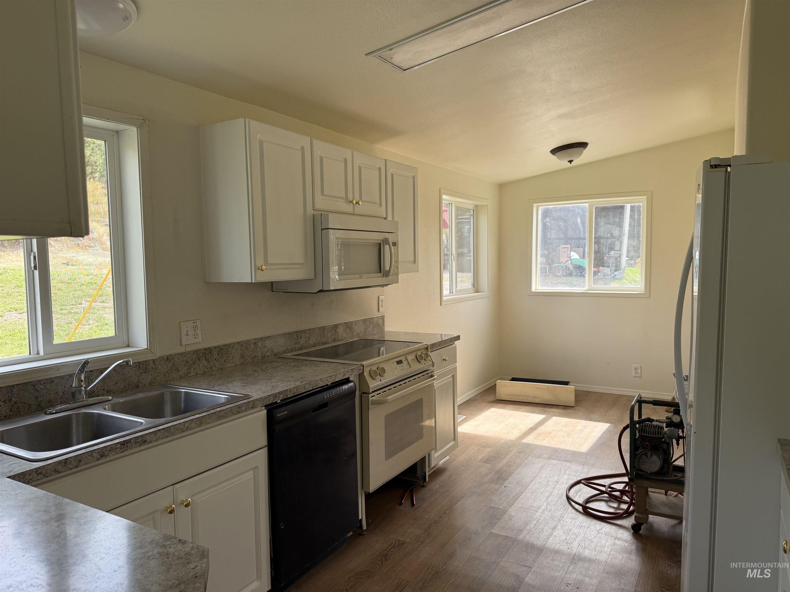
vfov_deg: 56.8
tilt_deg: -3.7
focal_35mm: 24
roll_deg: +0.8
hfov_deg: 71.6
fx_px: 548
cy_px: 296
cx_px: 395
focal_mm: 6.76
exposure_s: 1/510
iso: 100
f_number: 1.78
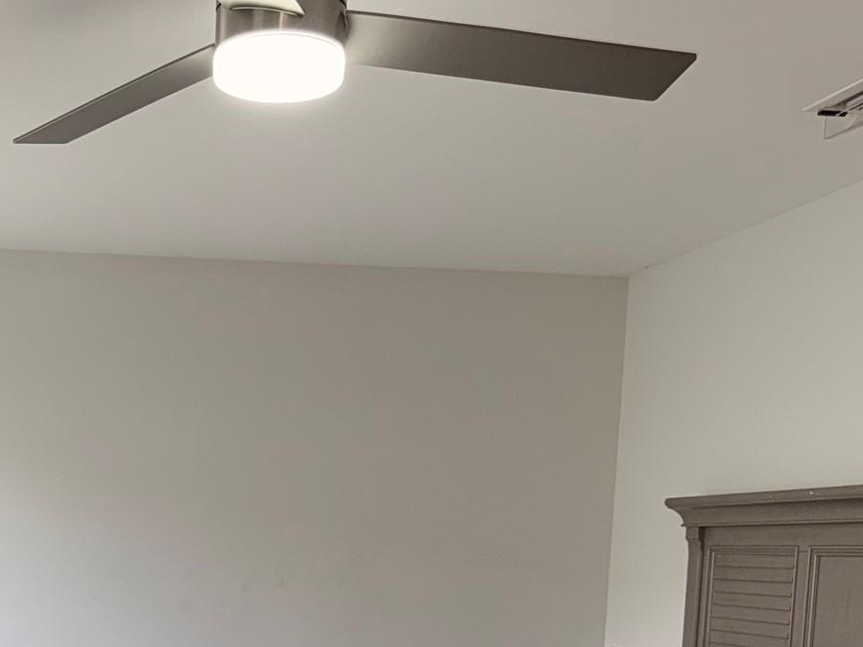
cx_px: 101
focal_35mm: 54
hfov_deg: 33.8
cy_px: 681
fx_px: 1347
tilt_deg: -5.4
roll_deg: -1.8
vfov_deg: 25.4
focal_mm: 6.76
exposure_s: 1/31
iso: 50
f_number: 1.78
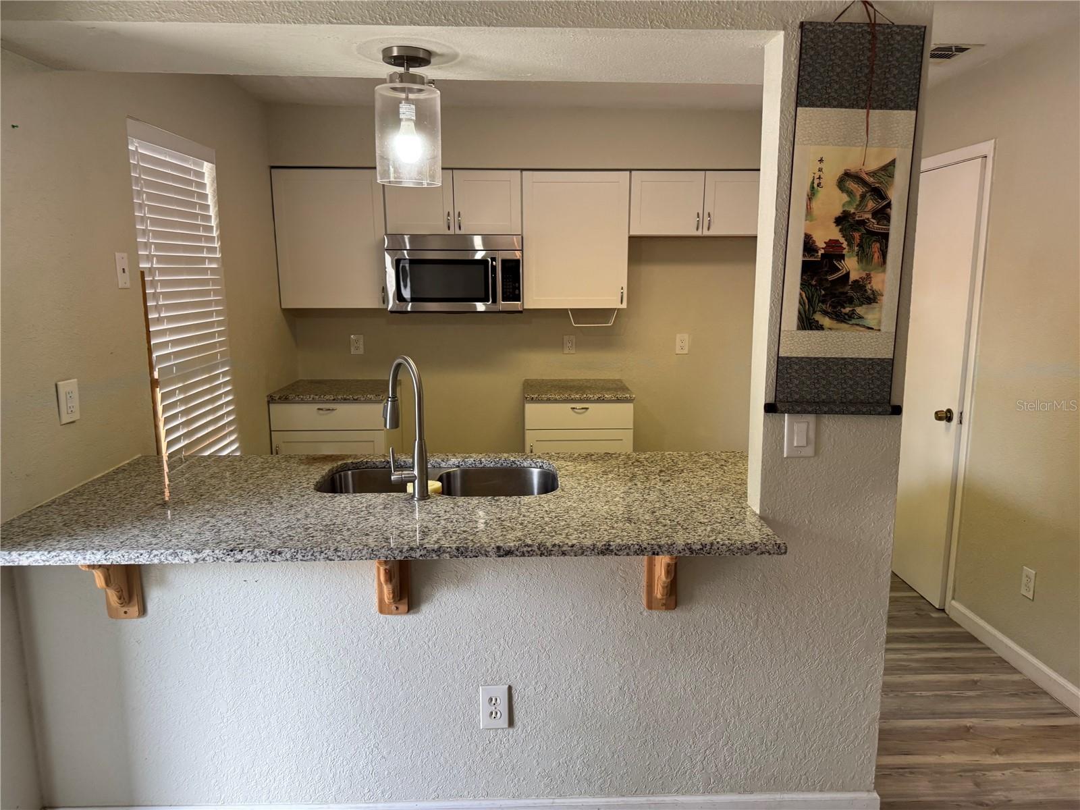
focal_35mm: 24
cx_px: 540
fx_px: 749
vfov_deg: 56.8
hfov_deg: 71.6
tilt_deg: -8.6
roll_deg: +0.6
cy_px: 405
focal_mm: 6.76
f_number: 1.78
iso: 125
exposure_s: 1/120
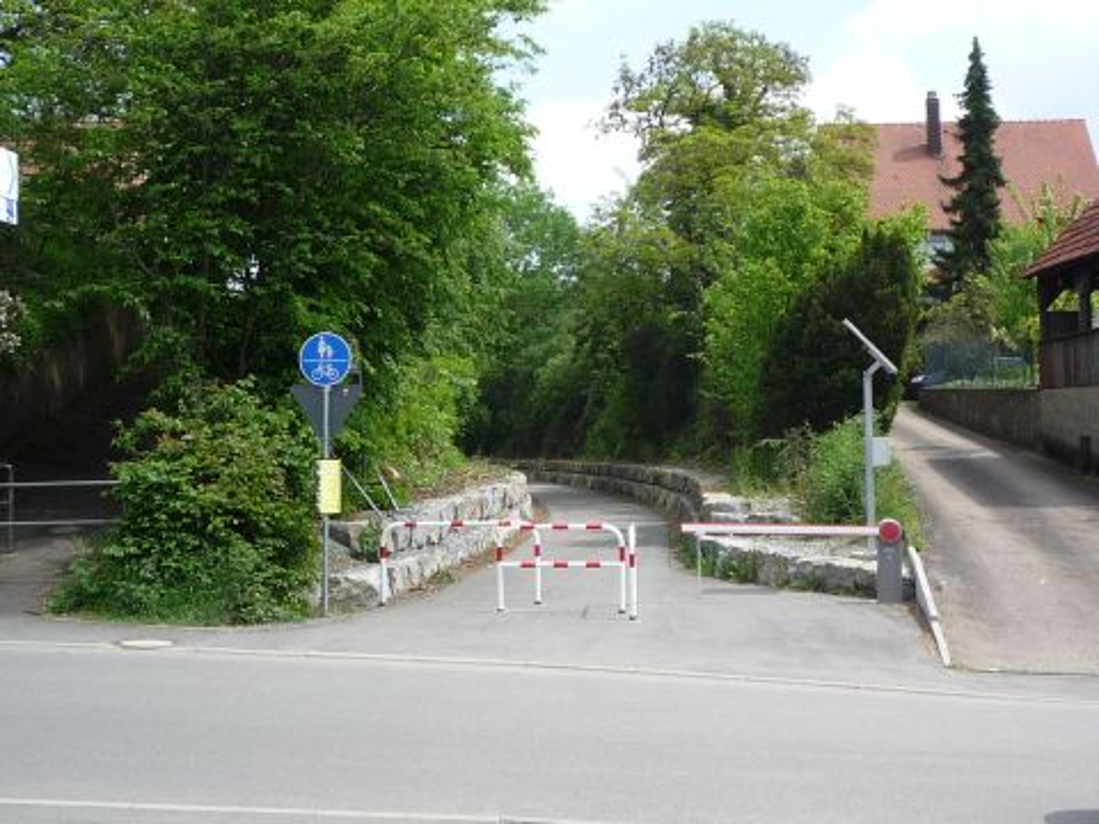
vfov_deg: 25.7
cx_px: 550
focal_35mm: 57
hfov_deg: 33.8
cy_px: 412
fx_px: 1810
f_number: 4
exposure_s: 1/400
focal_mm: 5.8
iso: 100
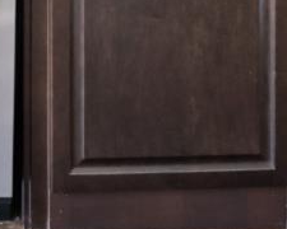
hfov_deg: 18.5
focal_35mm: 100
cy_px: -328
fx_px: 849
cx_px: -20
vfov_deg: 12.2
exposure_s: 1/13
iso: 2000
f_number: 9
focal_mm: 16
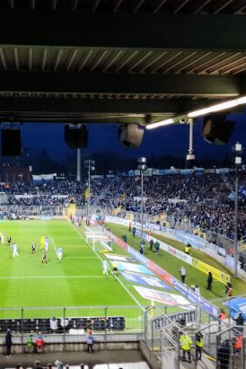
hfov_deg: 30.1
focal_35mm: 44
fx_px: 451
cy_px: 188
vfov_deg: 44.5
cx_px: 64
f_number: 1.79
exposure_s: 1/33
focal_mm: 4.71
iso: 242
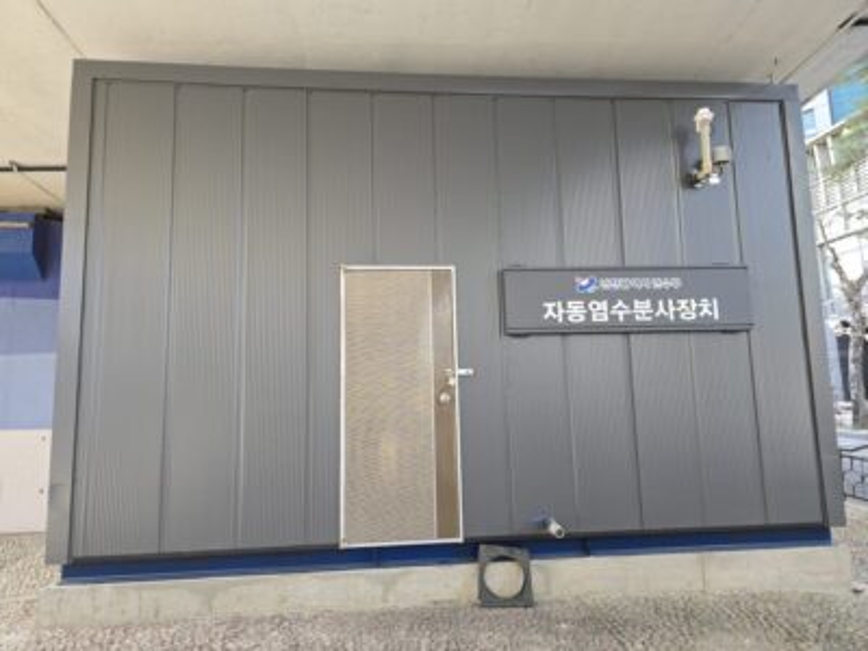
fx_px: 577
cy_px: 326
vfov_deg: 58.9
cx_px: 434
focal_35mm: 23
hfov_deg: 73.9
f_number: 1.7
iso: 125
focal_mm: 6.3
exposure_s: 1/180
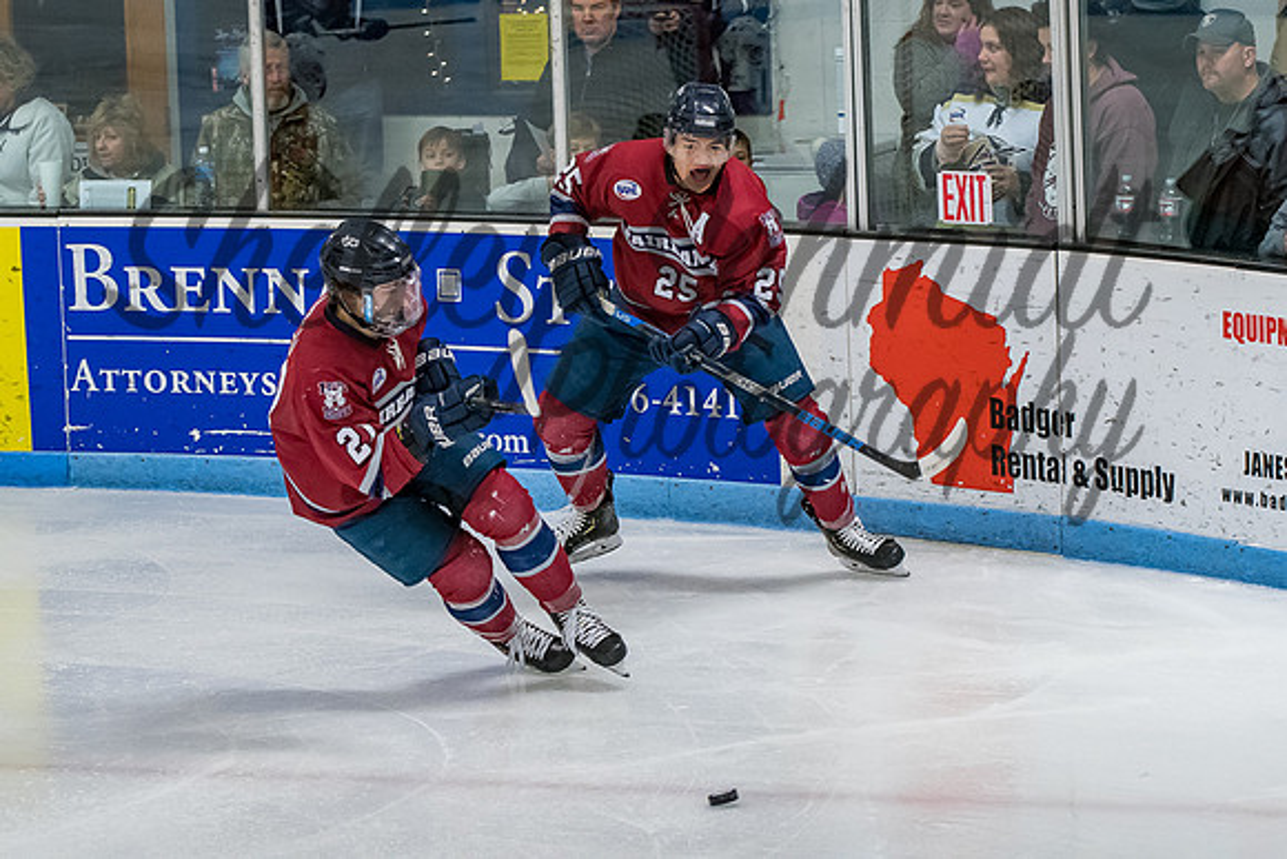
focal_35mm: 150
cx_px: 688
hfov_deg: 13.7
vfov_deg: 9.1
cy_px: 335
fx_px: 5368
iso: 2500
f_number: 3.5
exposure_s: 1/800
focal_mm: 82
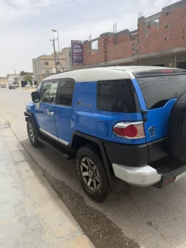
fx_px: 172
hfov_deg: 56.8
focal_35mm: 24
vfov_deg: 71.6
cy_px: 124
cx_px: 93
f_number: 1.78
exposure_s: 1/3759
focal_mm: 6.76
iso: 80
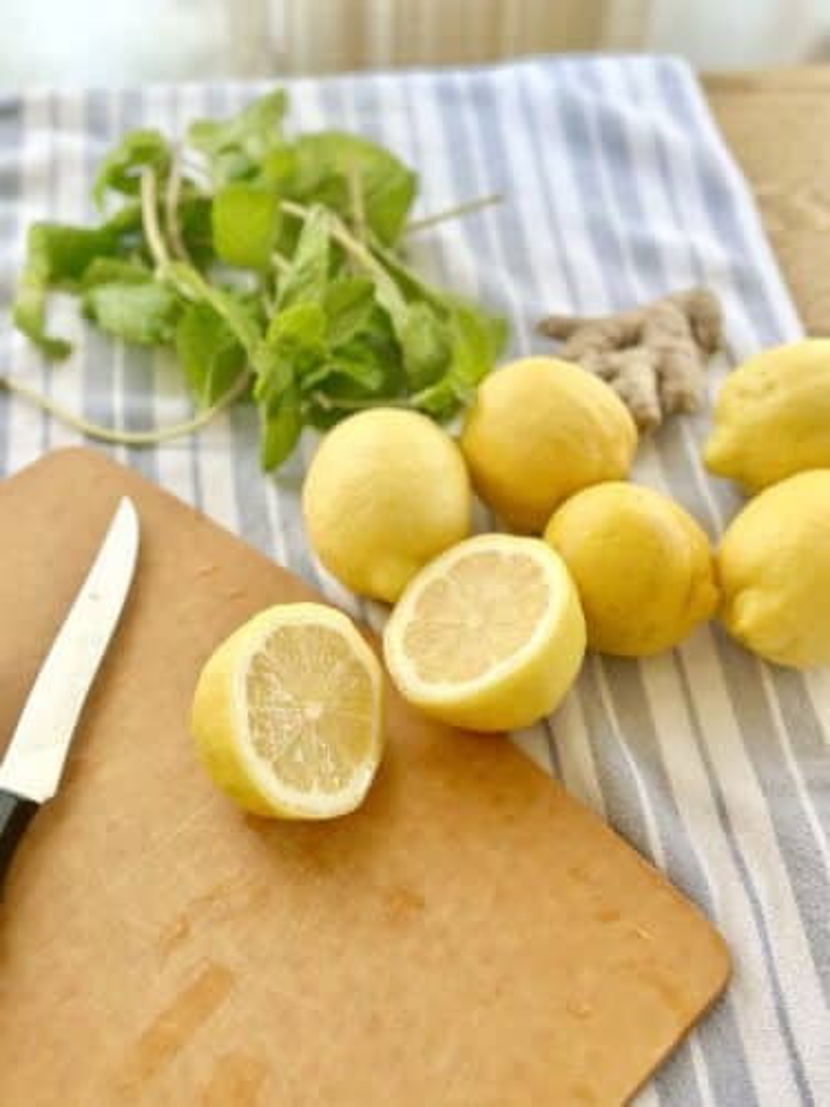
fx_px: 1535
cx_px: 415
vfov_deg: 39.7
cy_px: 554
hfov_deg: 30.3
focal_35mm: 48
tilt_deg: -51.1
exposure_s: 1/121
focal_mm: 6.86
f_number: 1.78
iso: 100
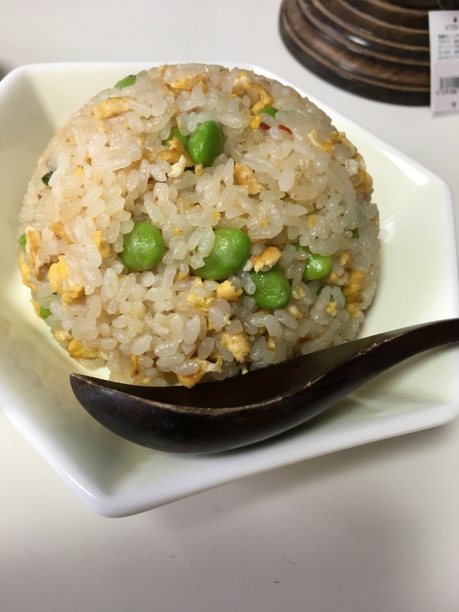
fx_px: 513
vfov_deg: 61.7
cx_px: 230
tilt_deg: -55.6
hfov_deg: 48.2
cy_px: 306
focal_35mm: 29
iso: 80
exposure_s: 1/30
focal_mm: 4.15
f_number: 2.2
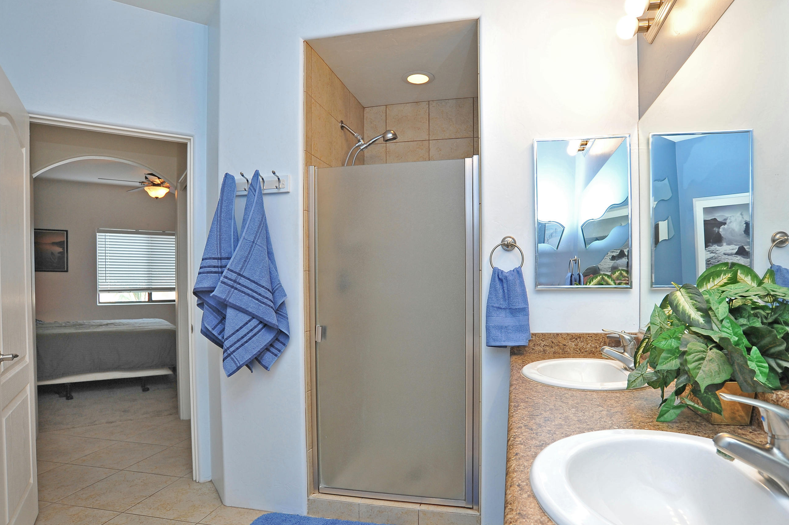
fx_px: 460
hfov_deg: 81.2
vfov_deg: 59.4
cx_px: 417
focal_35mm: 21
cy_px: 280
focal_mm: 18
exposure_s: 1/40
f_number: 7.1
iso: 640
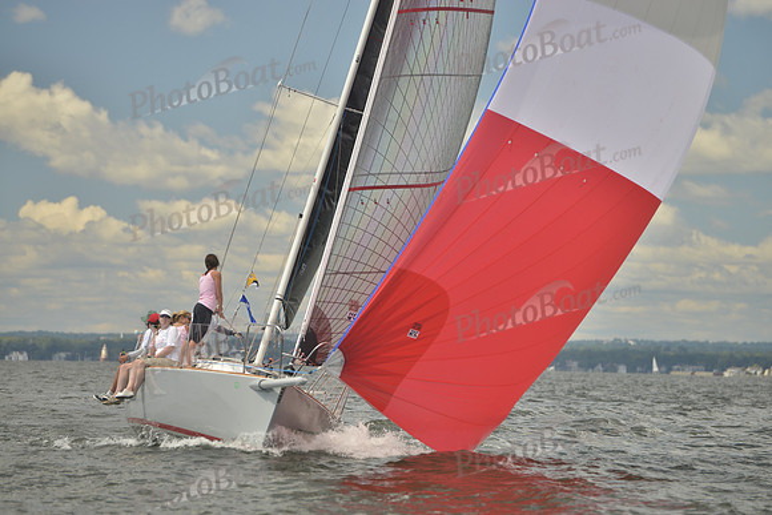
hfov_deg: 10.3
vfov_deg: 6.9
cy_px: 258
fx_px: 4290
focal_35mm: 200
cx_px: 386
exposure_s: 1/640
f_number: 5.6
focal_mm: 200
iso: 200
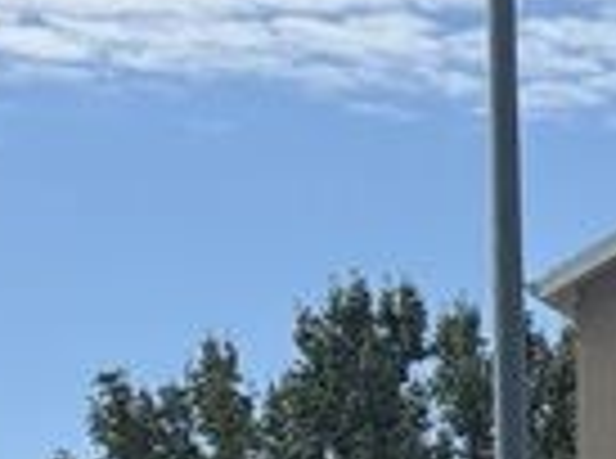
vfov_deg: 7.2
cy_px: 1008
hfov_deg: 9.1
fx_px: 3461
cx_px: 1515
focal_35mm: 195
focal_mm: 5.96
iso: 50
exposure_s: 1/4329
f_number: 1.6
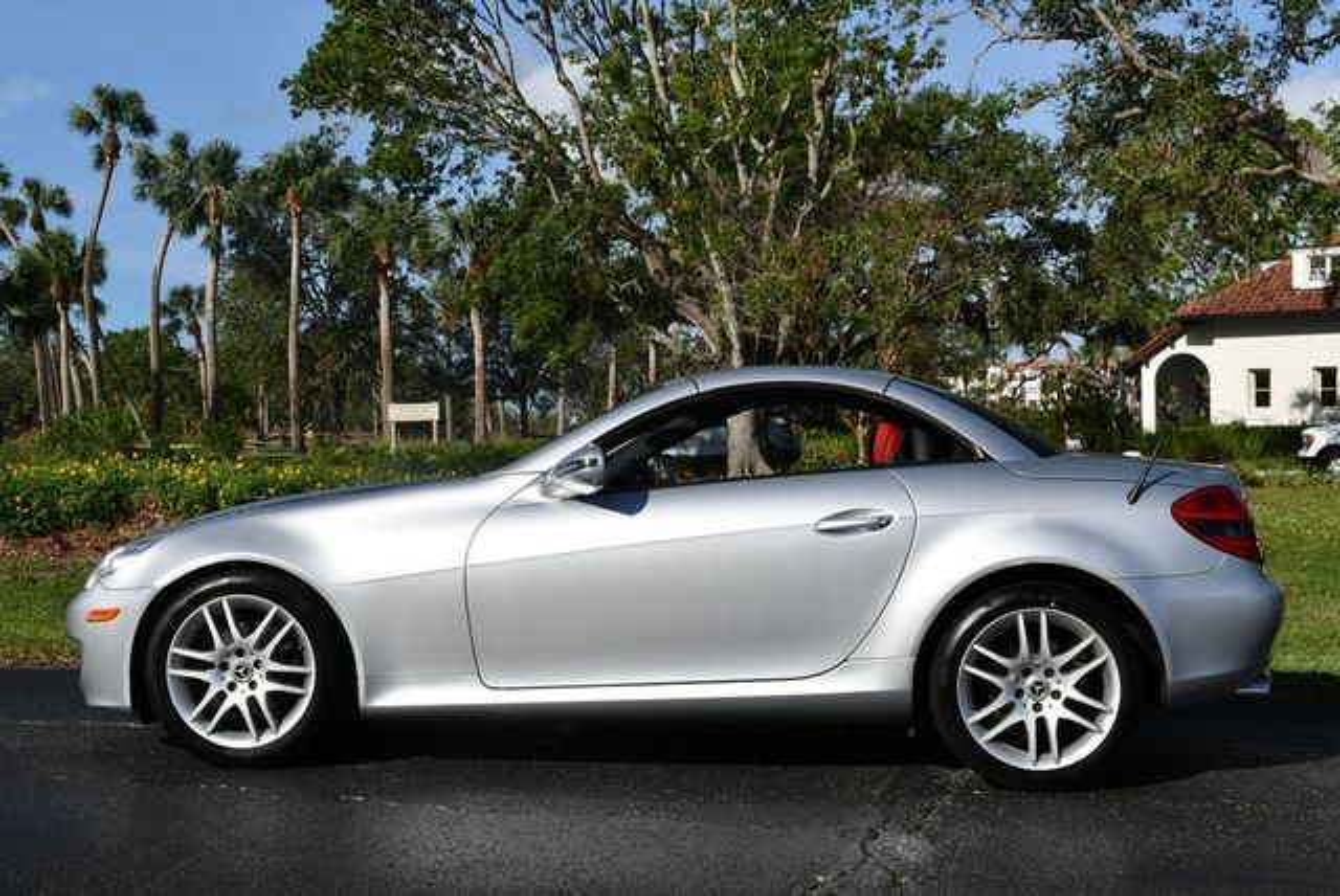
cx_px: 670
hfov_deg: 41.1
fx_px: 1788
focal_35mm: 48
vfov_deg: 28.1
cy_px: 448
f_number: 10
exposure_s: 1/400
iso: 100
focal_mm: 24
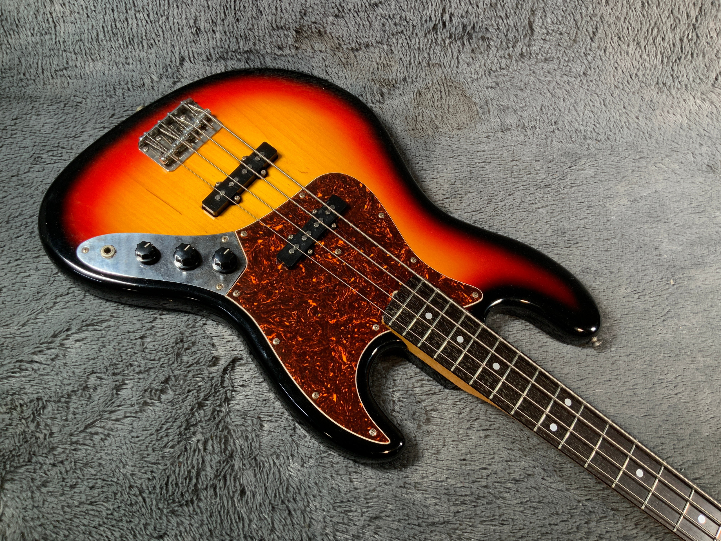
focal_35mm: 29
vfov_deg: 48.2
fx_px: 604
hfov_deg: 61.7
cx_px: 360
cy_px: 270
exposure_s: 1/104
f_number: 1.8
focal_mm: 3
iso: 32
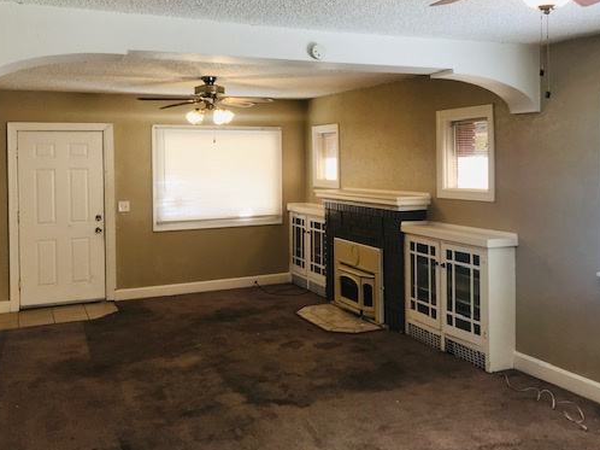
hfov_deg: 51.3
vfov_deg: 39.4
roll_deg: +1.5
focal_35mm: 36
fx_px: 624
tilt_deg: -0.4
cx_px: 336
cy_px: 169
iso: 20
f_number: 1.8
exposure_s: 1/60
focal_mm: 3.99
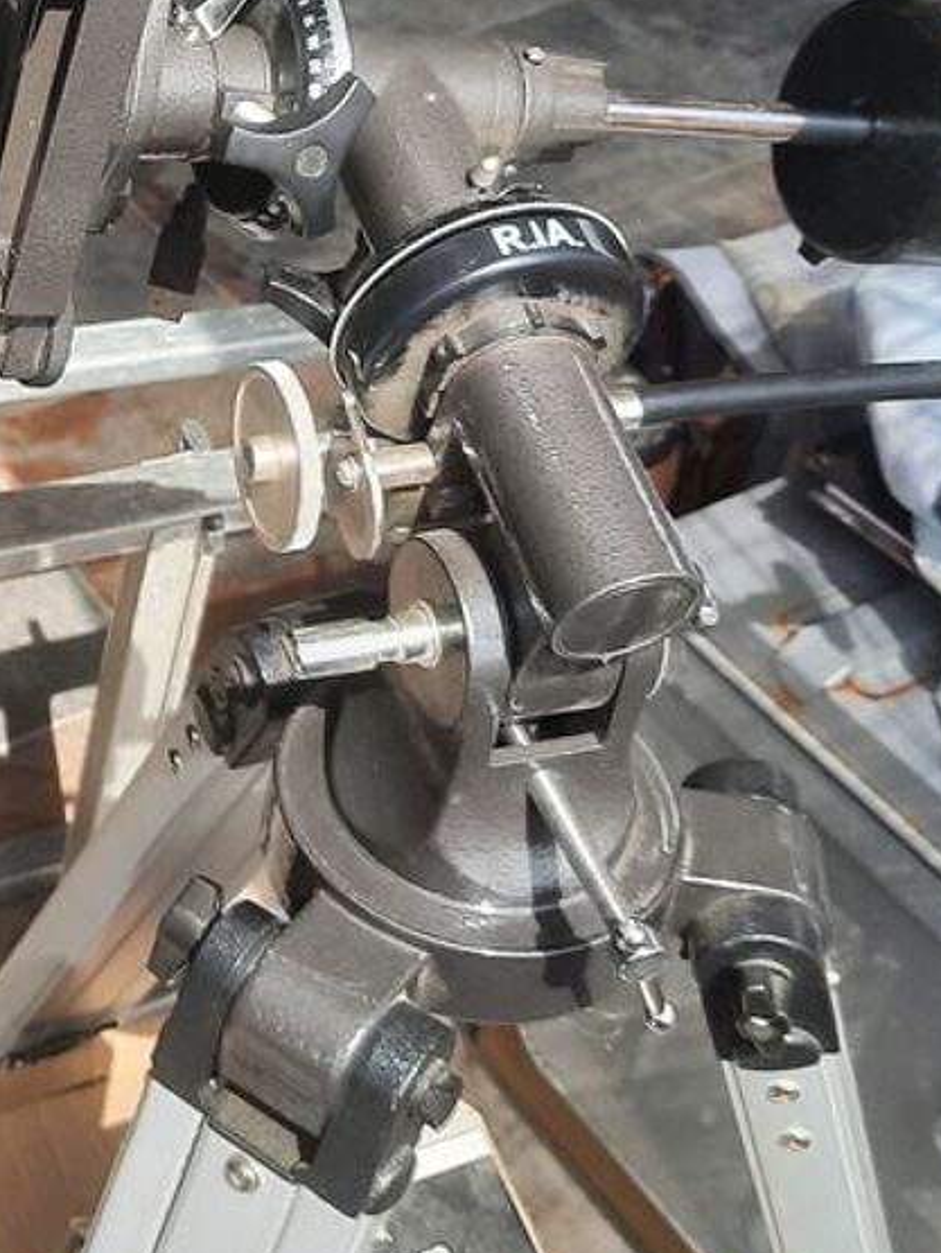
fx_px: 2172
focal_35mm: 60
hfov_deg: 22.9
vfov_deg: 32.0
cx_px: -106
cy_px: 441
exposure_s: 1/271
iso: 32
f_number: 2
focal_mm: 4.6
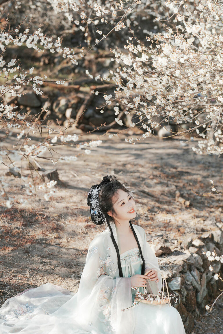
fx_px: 632
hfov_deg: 20.0
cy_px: 211
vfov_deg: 29.5
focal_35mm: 68
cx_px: 136
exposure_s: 1/1250
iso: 100
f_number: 2.2
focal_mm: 50
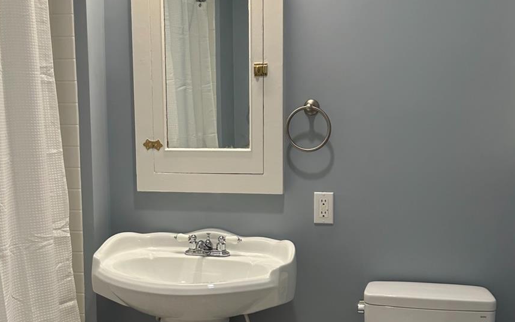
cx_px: 247
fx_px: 674
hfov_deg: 41.8
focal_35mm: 48
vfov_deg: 26.8
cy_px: 185
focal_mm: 5.7
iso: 100
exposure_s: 1/120
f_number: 1.5
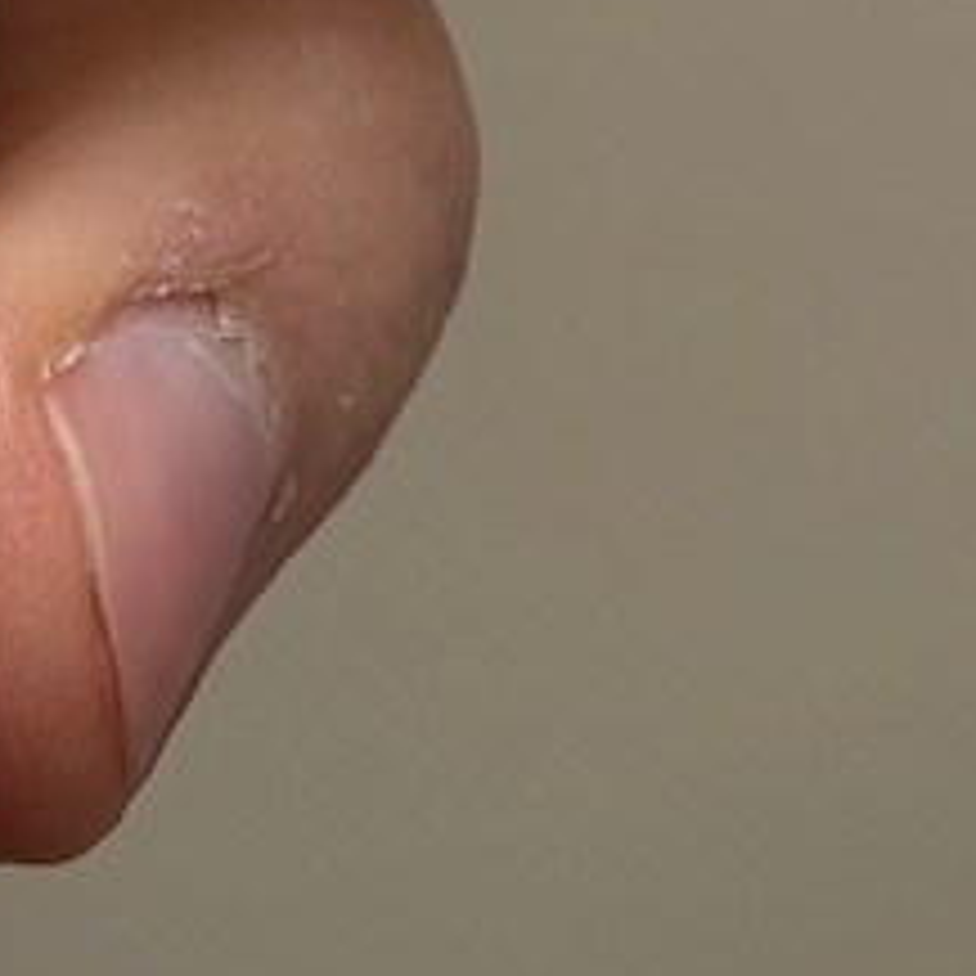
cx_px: 877
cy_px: -1097
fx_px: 7975
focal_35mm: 250
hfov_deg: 7.0
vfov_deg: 6.7
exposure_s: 1/121
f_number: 1.78
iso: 80
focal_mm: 6.86
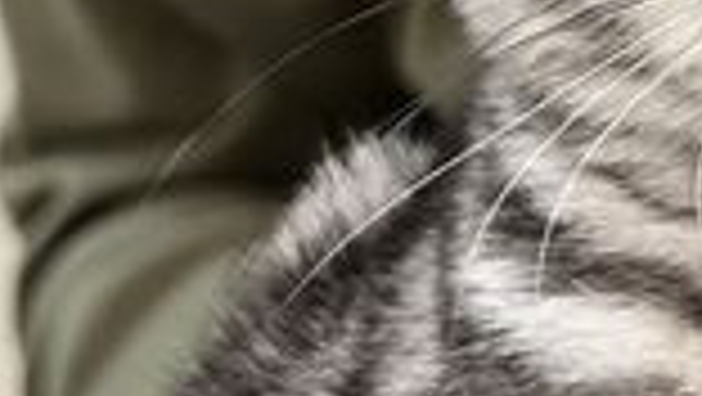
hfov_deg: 18.4
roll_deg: -0.7
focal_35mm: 109
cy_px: -122
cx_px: 878
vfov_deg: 10.9
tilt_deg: -13.6
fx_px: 2030
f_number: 1.6
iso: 200
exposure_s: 1/60
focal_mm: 5.1
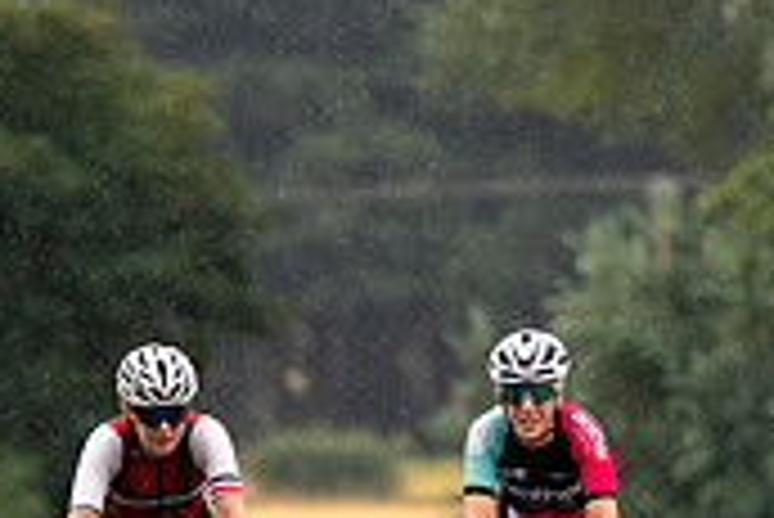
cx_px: 6
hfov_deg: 1.9
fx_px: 23433
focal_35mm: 1089
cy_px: 852
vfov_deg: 1.3
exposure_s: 1/1000
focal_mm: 200
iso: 400
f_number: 2.8
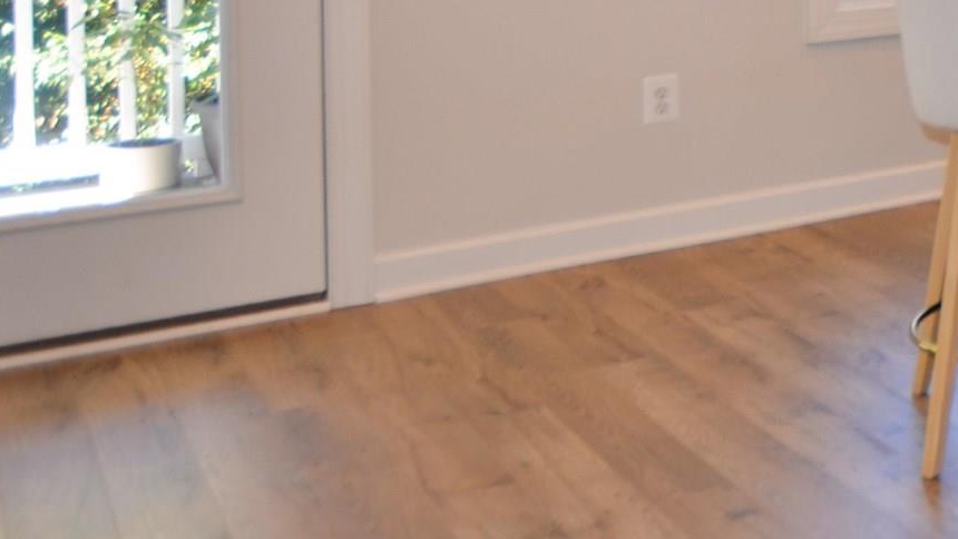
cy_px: -90
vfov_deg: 20.2
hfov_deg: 27.3
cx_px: 1397
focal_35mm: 56
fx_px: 1423
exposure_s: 1/60
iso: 100
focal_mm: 10
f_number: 3.5
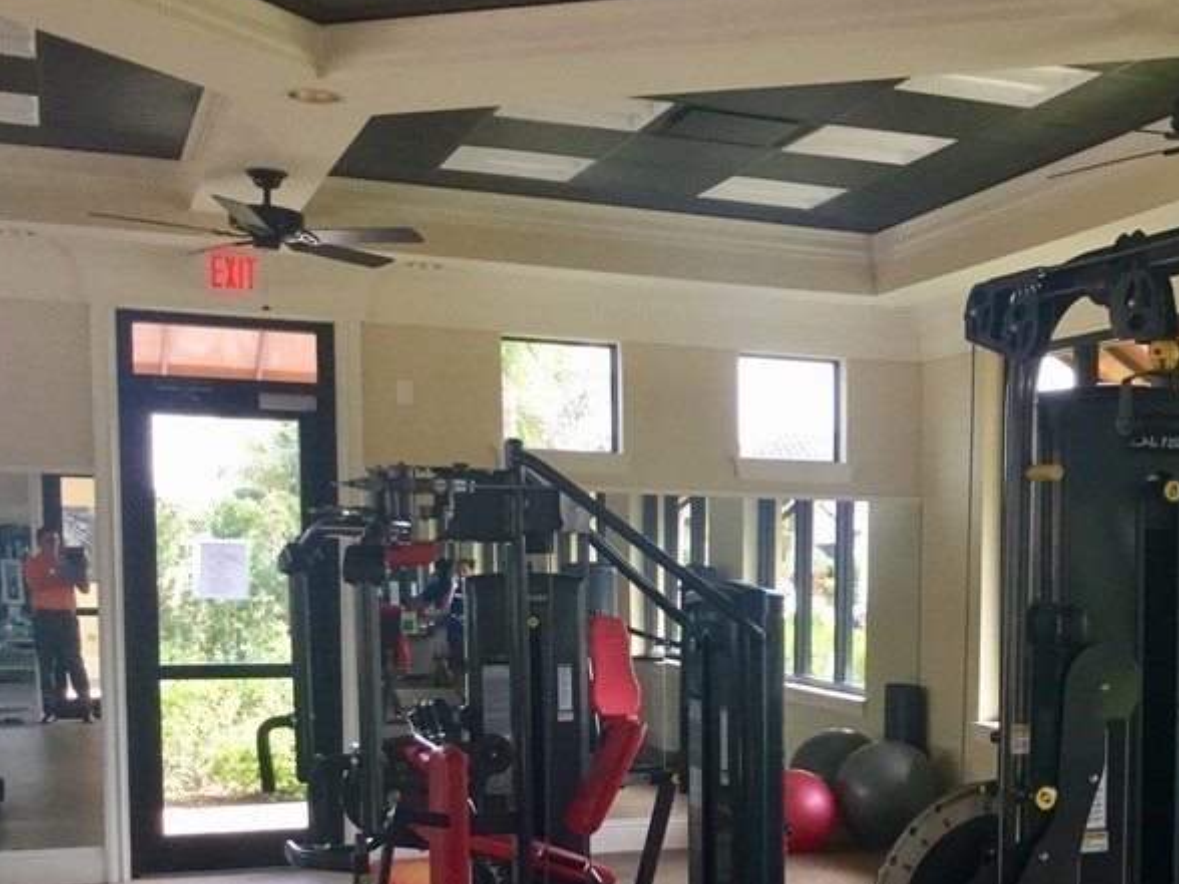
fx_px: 1839
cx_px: 1007
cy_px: 738
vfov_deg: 26.4
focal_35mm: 54
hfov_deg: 34.0
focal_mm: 3.3
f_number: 2.4
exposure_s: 1/30
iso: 32
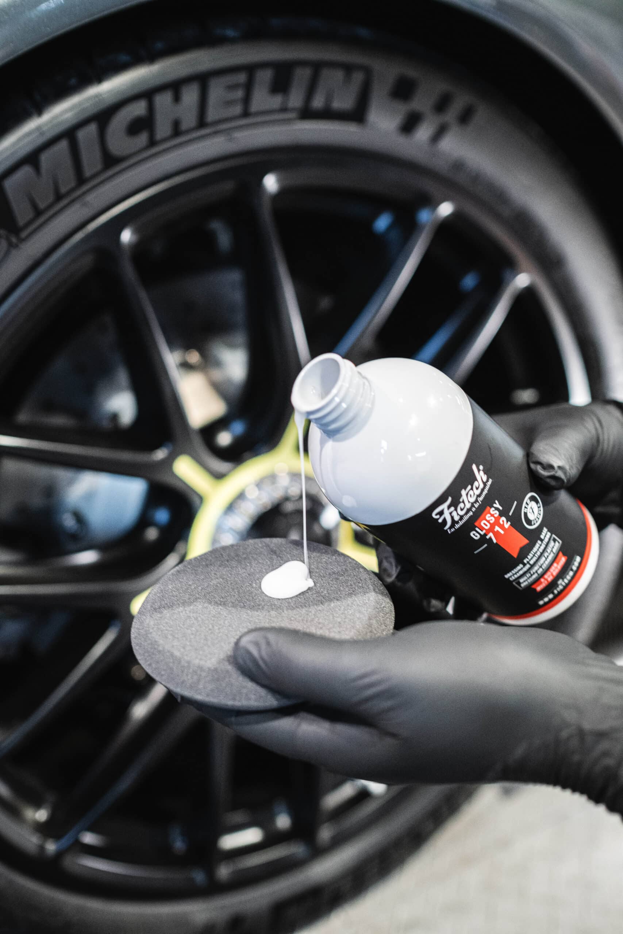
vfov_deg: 54.4
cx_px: 312
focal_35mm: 35
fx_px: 908
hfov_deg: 37.9
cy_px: 467
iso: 1600
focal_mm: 23
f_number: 2
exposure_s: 1/40
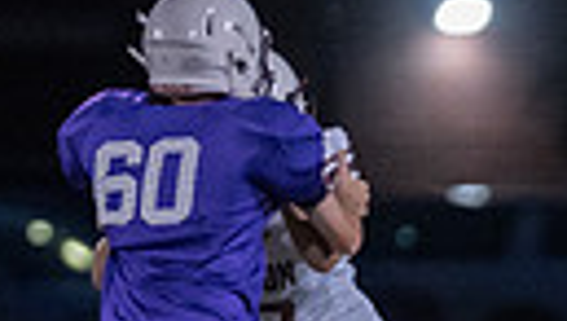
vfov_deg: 1.0
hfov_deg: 1.8
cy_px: 435
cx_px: 624
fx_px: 17917
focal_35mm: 1190
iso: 4000
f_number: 2.8
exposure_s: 1/1250
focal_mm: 200
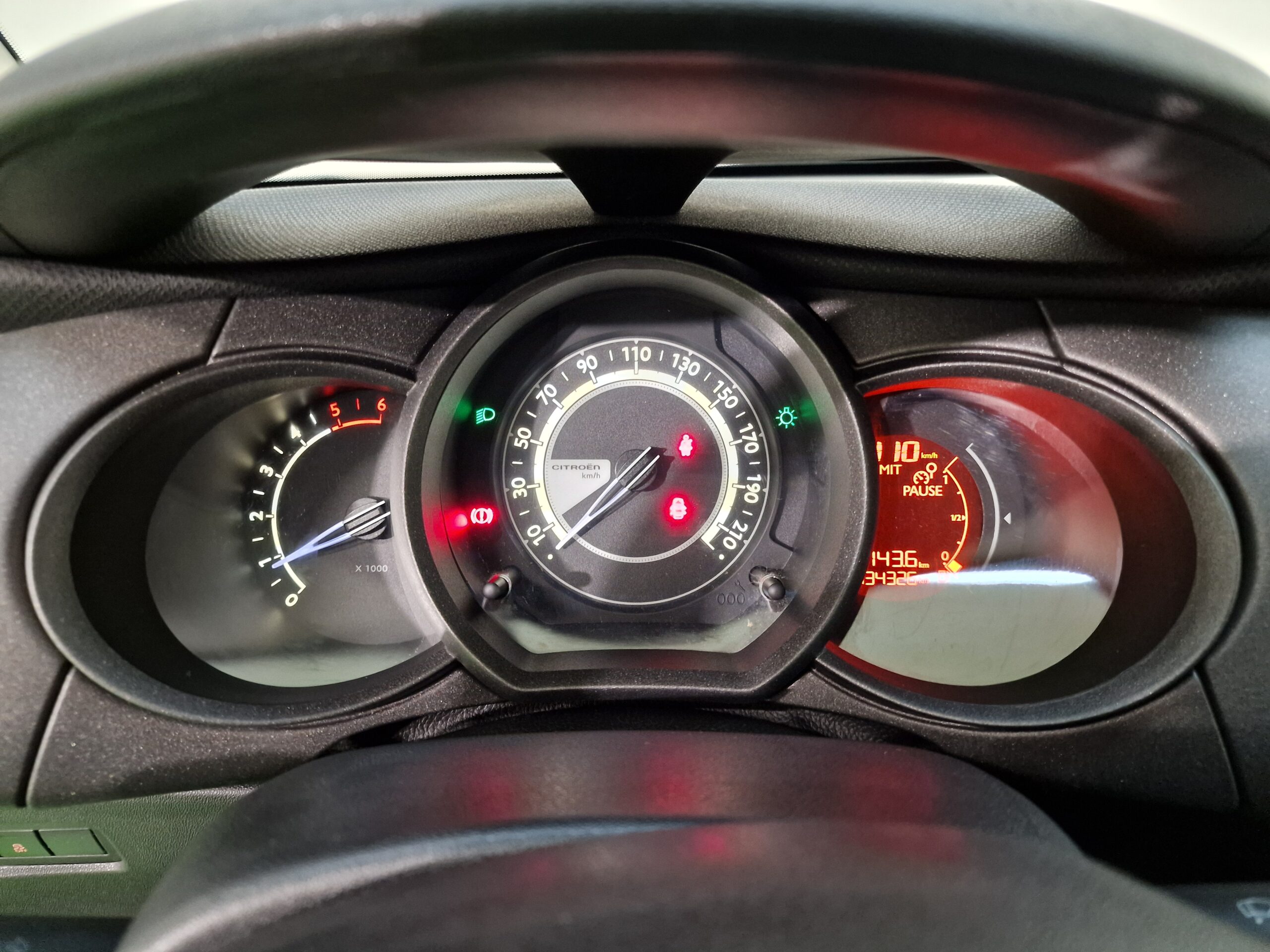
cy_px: 476
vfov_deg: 58.9
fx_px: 844
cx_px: 635
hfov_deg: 73.9
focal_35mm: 23
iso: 500
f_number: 1.8
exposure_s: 1/33
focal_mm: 6.4
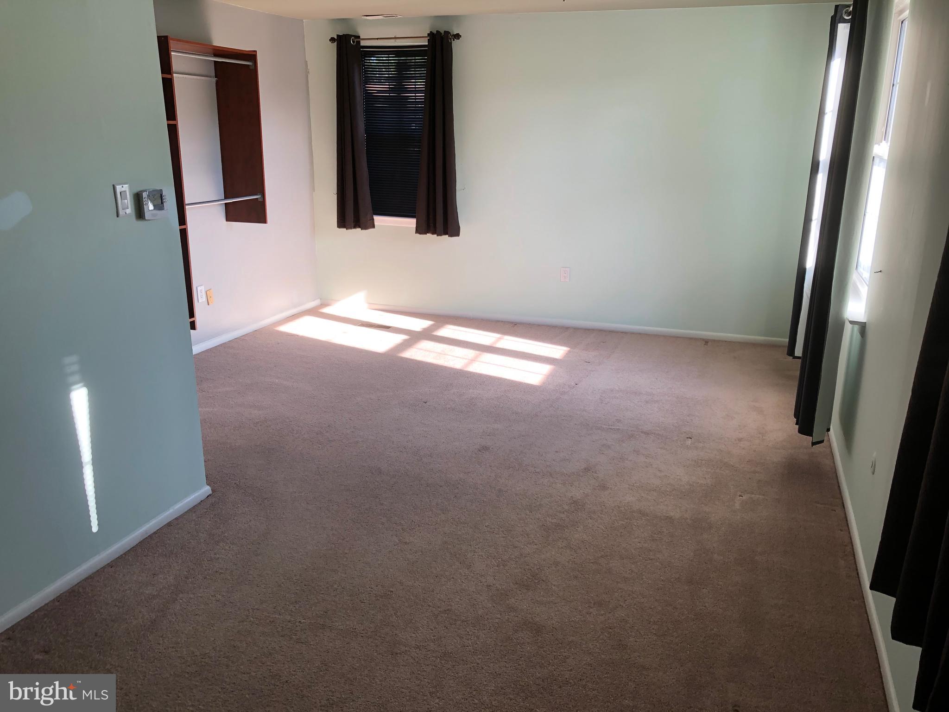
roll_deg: +0.7
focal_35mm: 28
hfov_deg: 63.4
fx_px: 768
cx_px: 474
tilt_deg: -16.5
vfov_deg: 49.7
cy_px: 356
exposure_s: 1/120
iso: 50
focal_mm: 3.99
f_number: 1.8
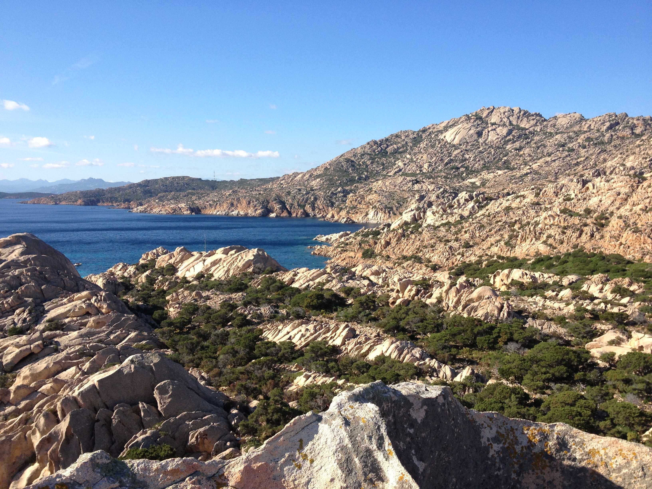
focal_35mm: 35
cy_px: 244
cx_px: 326
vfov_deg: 40.7
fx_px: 659
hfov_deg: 52.6
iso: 64
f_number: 2.4
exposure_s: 1/1227
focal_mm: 4.28
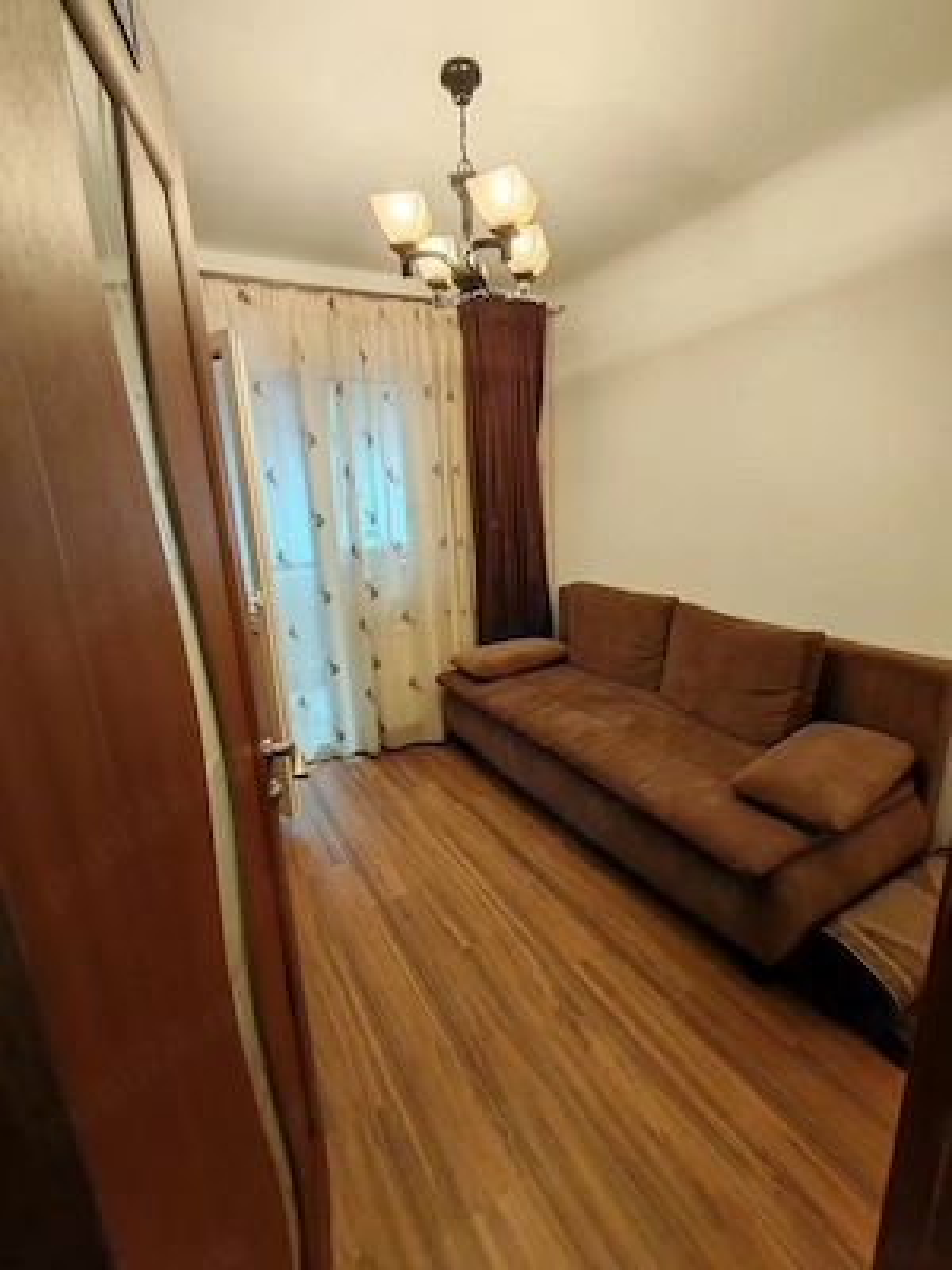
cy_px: 635
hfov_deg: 78.1
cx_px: 476
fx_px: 587
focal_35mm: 16
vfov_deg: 94.5
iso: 125
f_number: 2.2
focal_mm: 1.96
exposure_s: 1/33
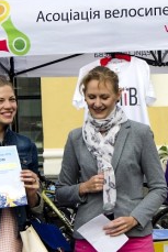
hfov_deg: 12.1
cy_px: 197
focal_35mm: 113
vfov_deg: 18.0
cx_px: 64
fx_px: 790
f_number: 5.6
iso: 400
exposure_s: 1/1000
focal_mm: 32
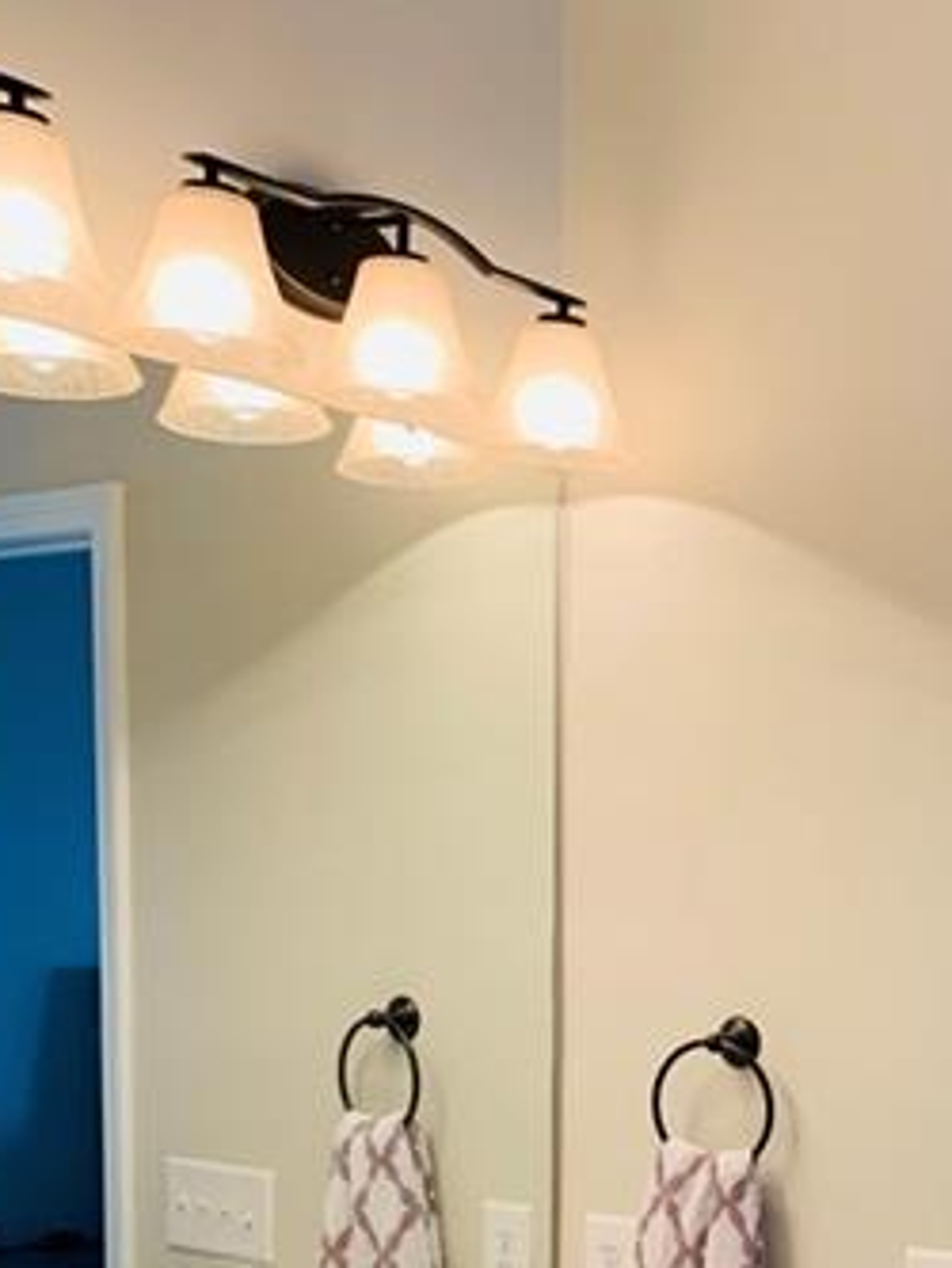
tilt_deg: -4.9
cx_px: 922
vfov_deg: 30.3
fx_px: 2199
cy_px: 1211
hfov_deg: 23.5
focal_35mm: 60
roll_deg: -1.7
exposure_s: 1/60
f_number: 1.8
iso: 50
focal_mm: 4.25
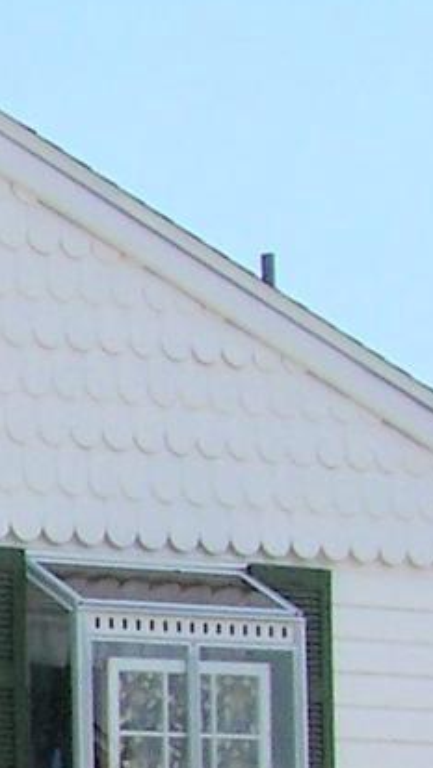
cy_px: 1047
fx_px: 4175
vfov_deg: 10.2
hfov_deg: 5.6
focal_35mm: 205
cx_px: -835
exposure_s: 1/750
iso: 80
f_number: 5.6
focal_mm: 6.3
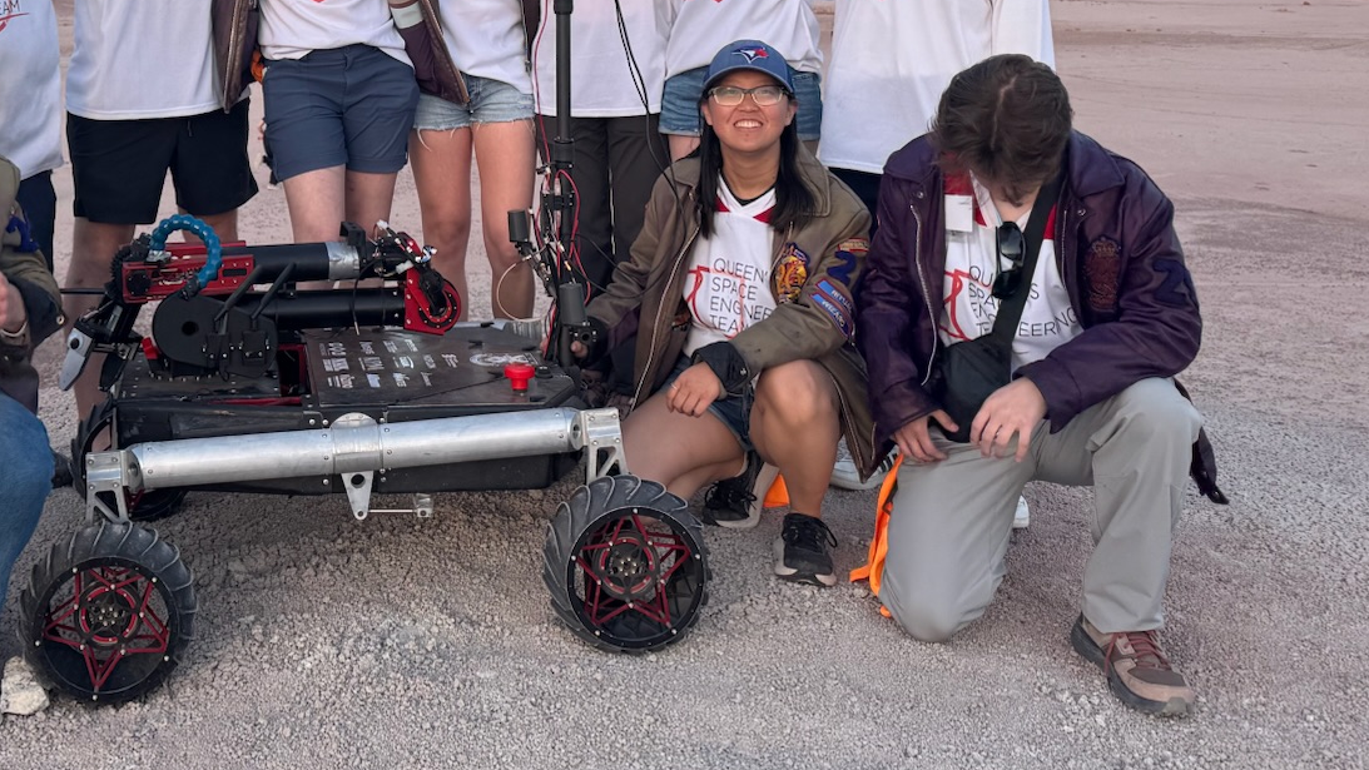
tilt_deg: -3.8
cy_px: 21
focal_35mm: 49
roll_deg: +0.2
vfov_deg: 23.5
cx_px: 380
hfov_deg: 41.1
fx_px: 1779
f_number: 1.78
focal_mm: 6.76
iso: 64
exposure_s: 1/148
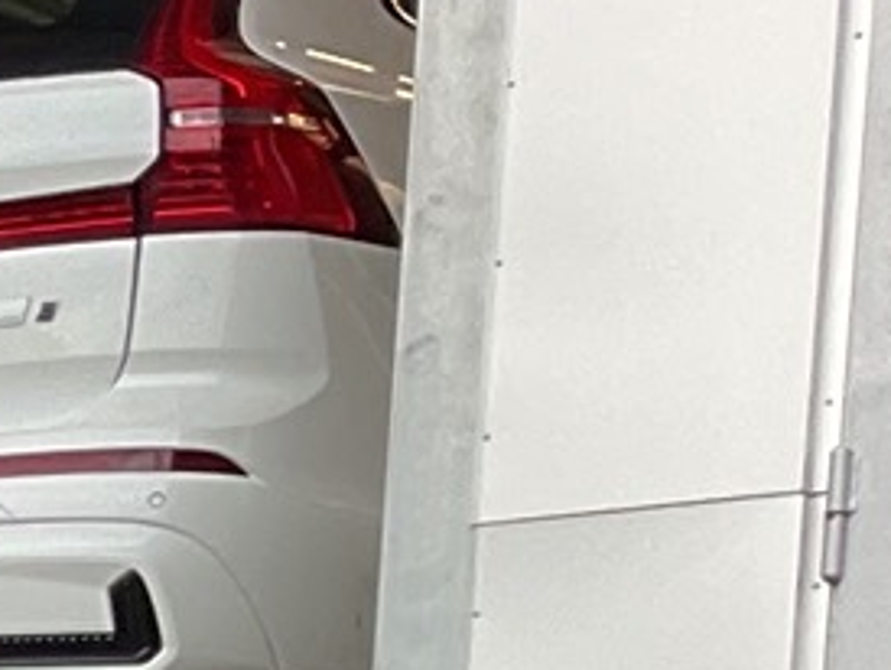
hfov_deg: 7.4
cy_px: 2052
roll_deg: -1.1
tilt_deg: -6.0
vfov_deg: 6.4
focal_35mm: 213
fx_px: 5487
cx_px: -2338
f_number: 1.8
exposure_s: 1/102
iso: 16
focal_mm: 3
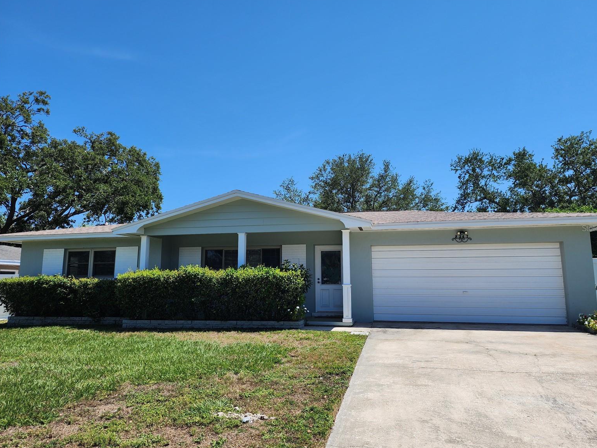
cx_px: 307
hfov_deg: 71.6
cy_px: 228
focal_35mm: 24
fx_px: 414
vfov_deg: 56.8
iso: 12
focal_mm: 6.4
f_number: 1.8
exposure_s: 1/1235
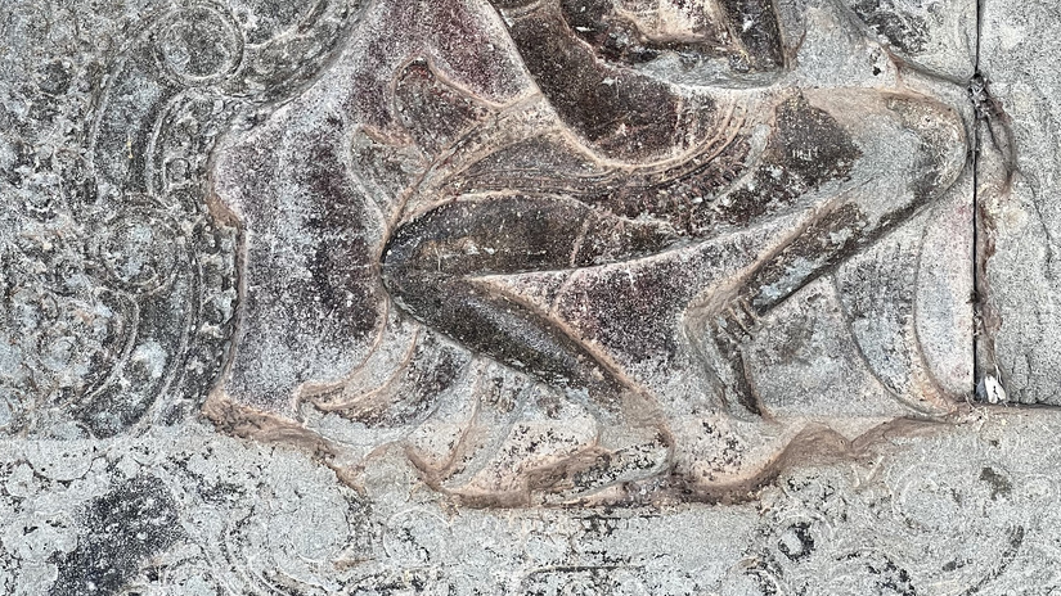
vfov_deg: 9.8
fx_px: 3432
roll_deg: +1.2
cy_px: -135
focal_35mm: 122
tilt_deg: -8.0
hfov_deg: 17.6
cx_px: 553
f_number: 2.8
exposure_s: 1/99
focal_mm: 9
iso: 64
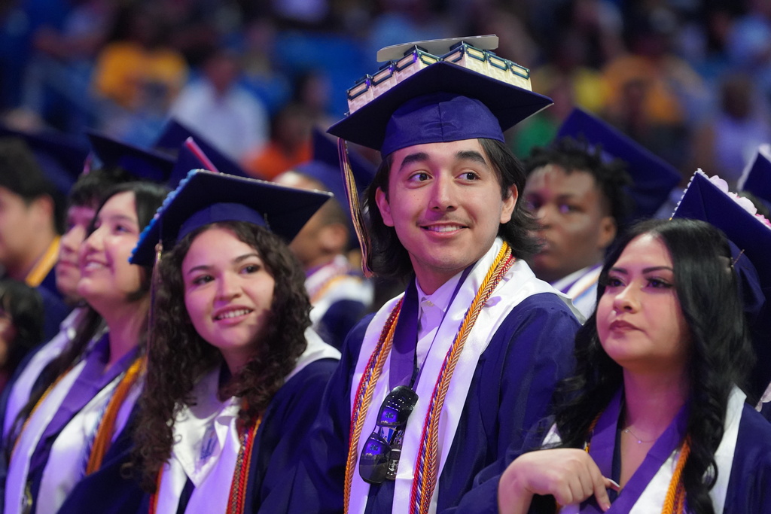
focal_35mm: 198
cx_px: 386
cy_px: 257
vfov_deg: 6.9
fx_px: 4241
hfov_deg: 10.4
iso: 8000
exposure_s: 1/200
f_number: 4
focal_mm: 198
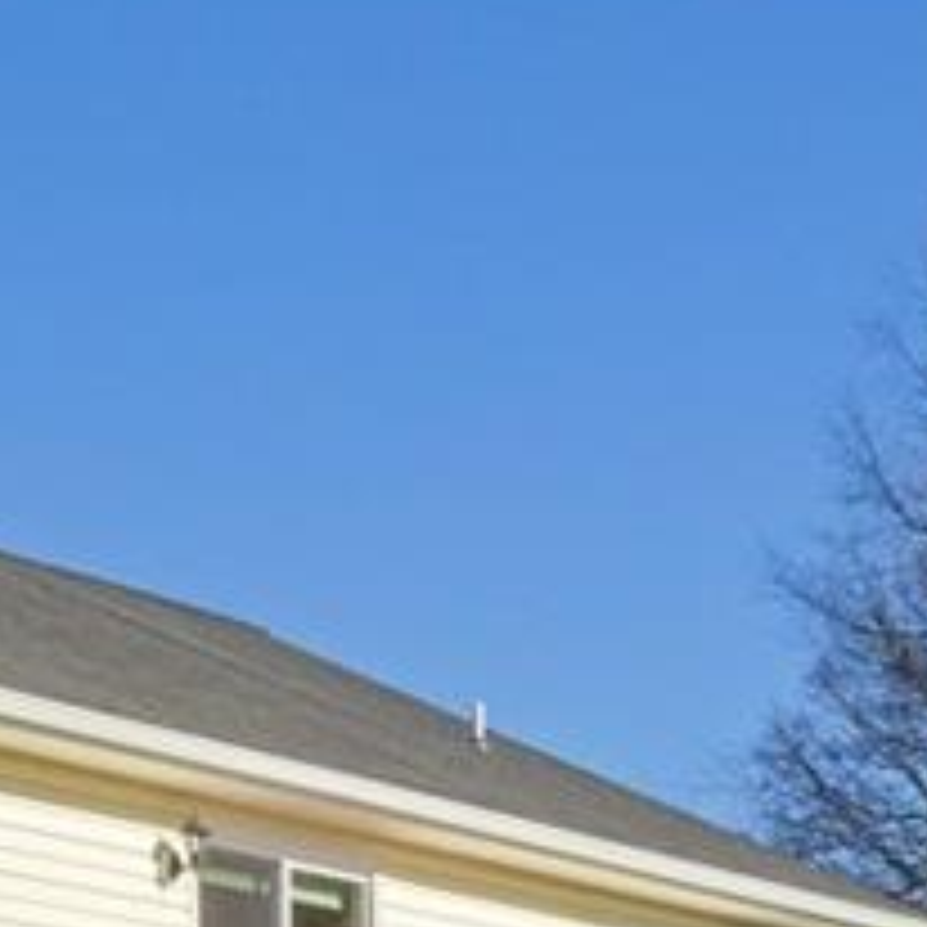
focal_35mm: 139
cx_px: -594
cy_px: 1028
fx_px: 4211
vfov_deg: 12.3
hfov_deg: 11.8
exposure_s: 1/400
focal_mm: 22
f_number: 18
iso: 400
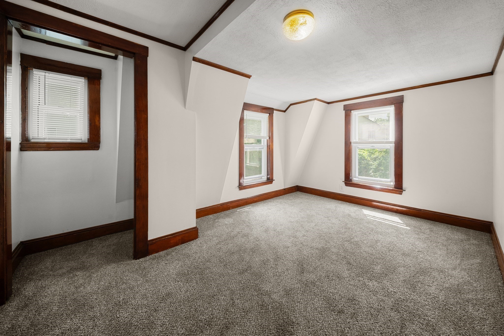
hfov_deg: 112.6
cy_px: 168
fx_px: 168
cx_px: 252
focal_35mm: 12
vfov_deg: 90.0
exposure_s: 1/13
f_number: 9
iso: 1000
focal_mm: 12
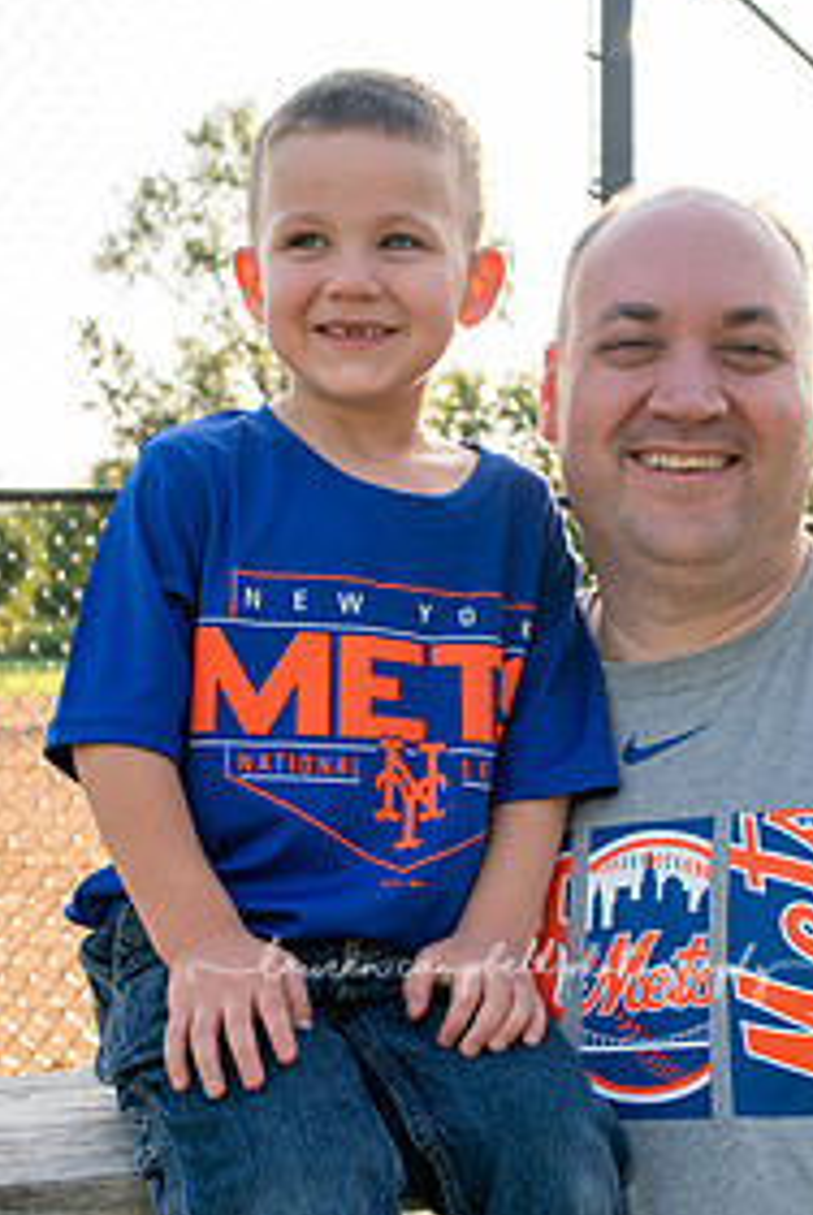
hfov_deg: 24.2
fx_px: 1892
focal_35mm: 56
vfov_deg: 35.5
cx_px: 506
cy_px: 735
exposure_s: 1/250
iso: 400
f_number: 6.3
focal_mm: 35
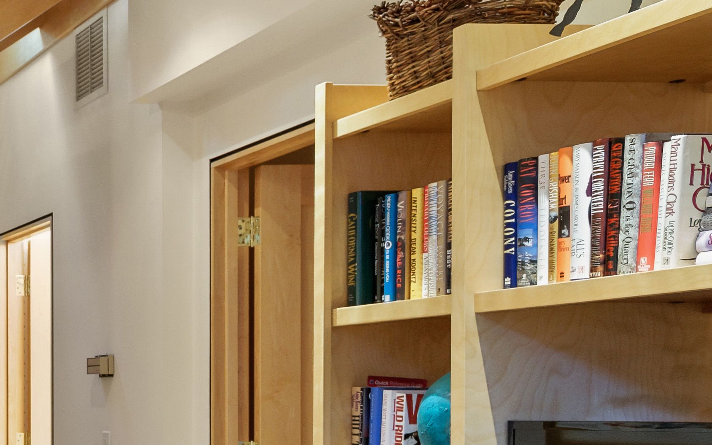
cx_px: -418
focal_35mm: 69
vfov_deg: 18.5
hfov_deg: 22.8
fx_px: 1339
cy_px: 429
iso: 500
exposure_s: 1/2.5
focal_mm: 19
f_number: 7.1
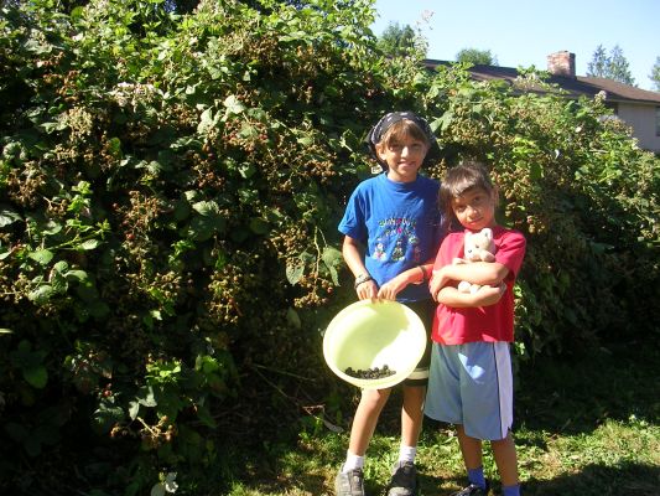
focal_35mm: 38
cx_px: 330
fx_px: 725
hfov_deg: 49.0
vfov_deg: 37.7
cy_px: 248
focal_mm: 5.8
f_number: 2.8
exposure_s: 1/397
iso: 50
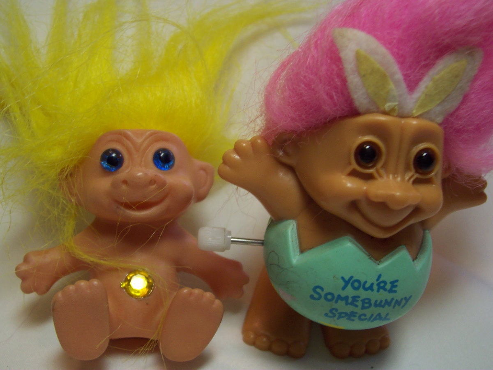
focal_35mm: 37
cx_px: 246
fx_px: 527
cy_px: 185
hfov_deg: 50.1
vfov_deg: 38.7
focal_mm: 5.6
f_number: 2.8
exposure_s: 1/60
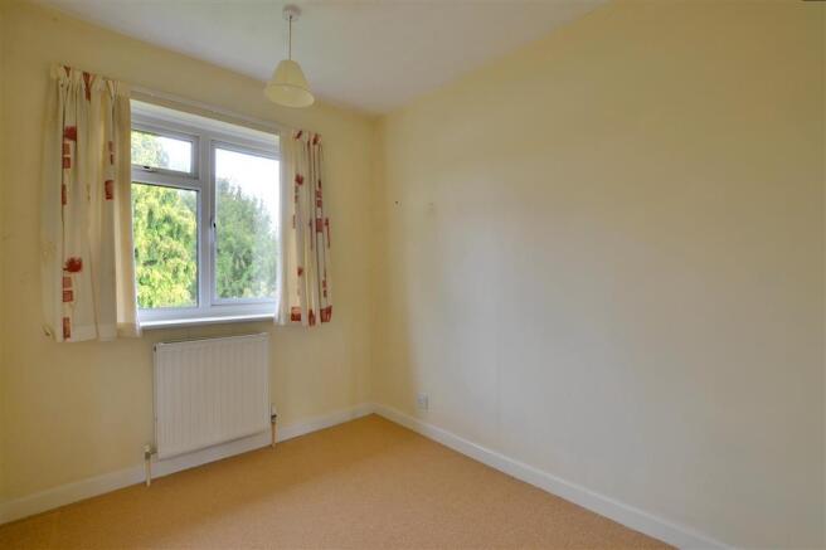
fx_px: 344
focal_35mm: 15
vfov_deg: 77.3
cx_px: 413
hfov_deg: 100.4
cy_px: 275
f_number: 11
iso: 400
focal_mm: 10
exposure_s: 1/13
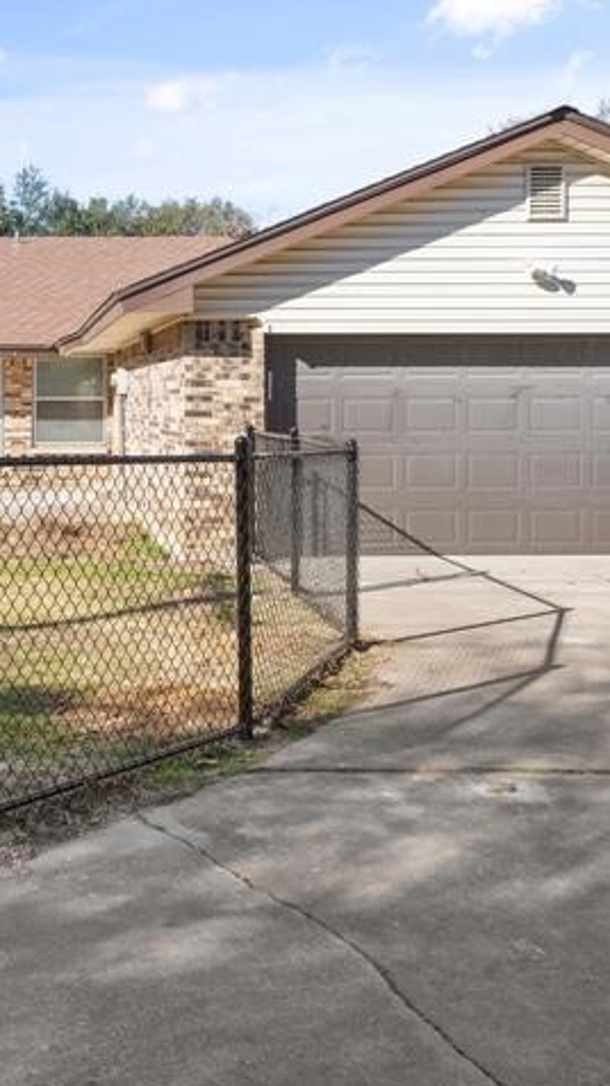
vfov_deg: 54.6
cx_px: -2
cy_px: 400
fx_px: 1036
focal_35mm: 36
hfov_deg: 30.5
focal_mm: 16
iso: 400
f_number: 8
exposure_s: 1/250
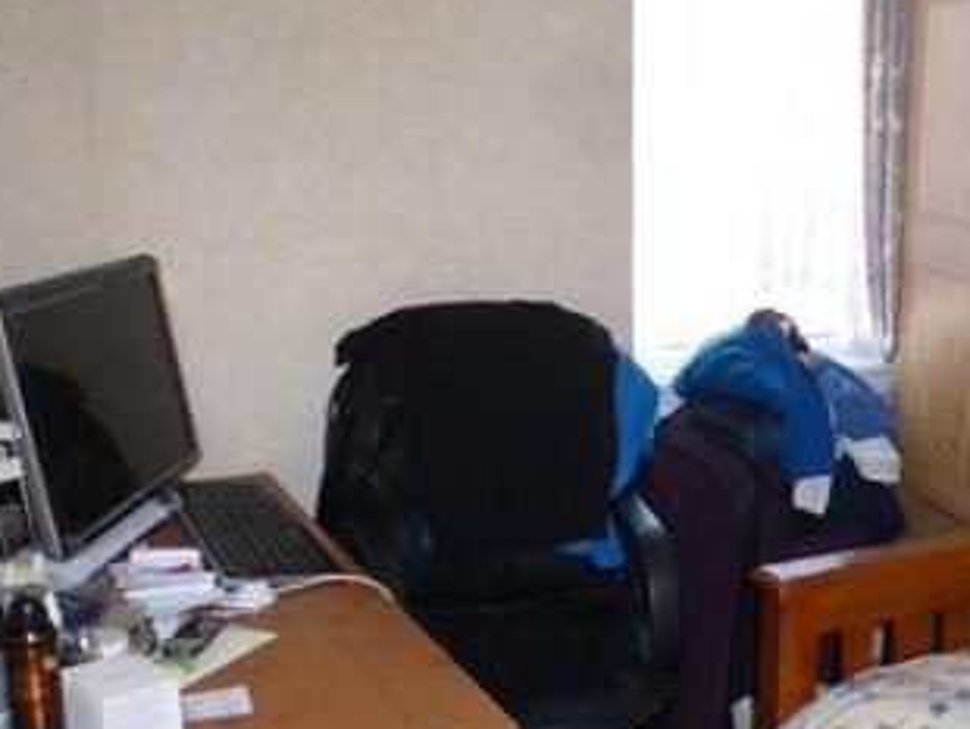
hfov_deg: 39.5
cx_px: 839
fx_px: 1262
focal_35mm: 45
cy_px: 396
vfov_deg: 32.2
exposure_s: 1/60
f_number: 3.3
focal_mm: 4.3
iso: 250
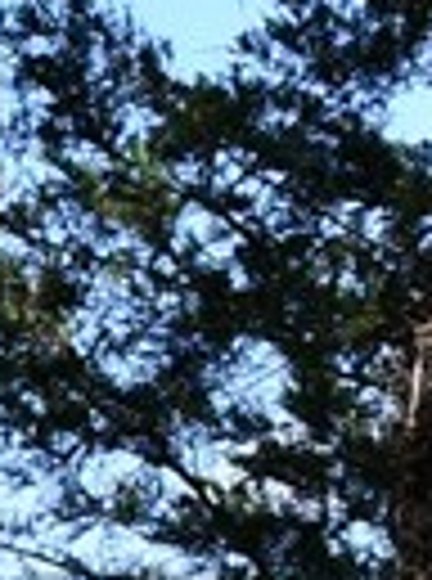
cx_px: -1292
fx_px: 4883
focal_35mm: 292
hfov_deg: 4.6
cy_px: 964
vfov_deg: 6.7
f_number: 8
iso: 160
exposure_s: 1/250
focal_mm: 18
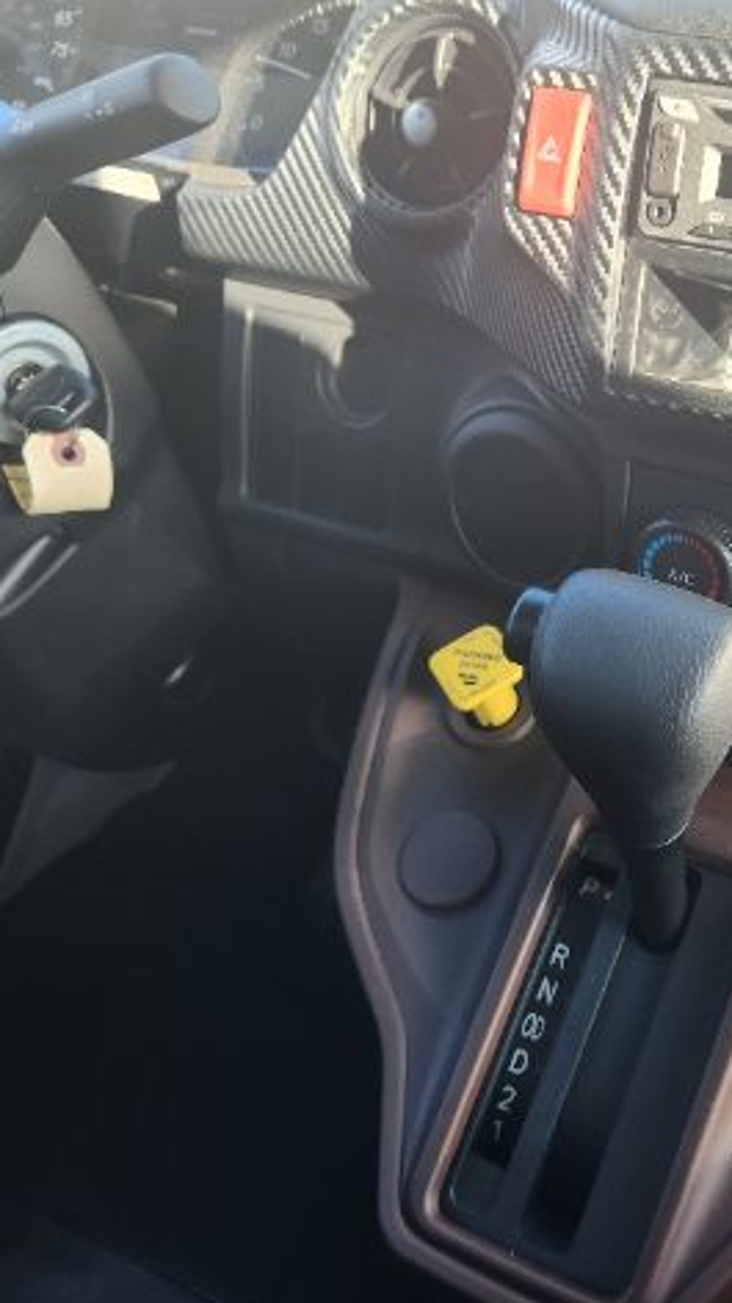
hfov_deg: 32.9
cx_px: 657
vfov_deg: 58.0
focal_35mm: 34
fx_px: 1175
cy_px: 660
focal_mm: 5.4
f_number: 1.8
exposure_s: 1/180
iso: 100
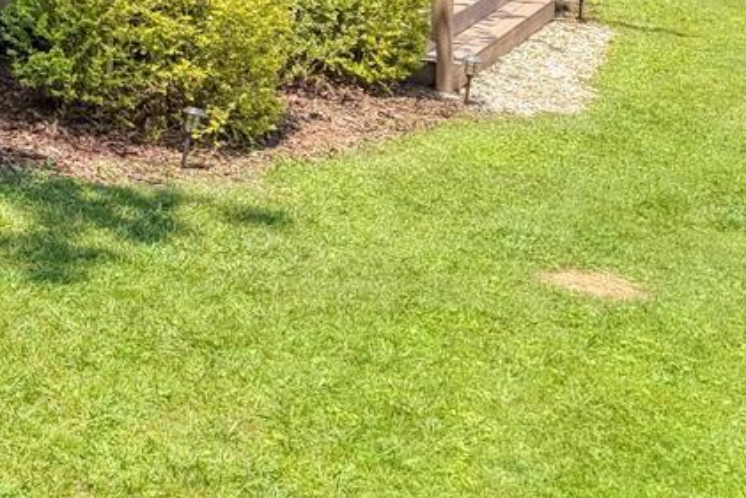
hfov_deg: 23.1
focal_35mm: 79
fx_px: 1638
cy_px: -213
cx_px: -190
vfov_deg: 16.1
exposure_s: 1/5000
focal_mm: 8.67
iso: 400
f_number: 1.8
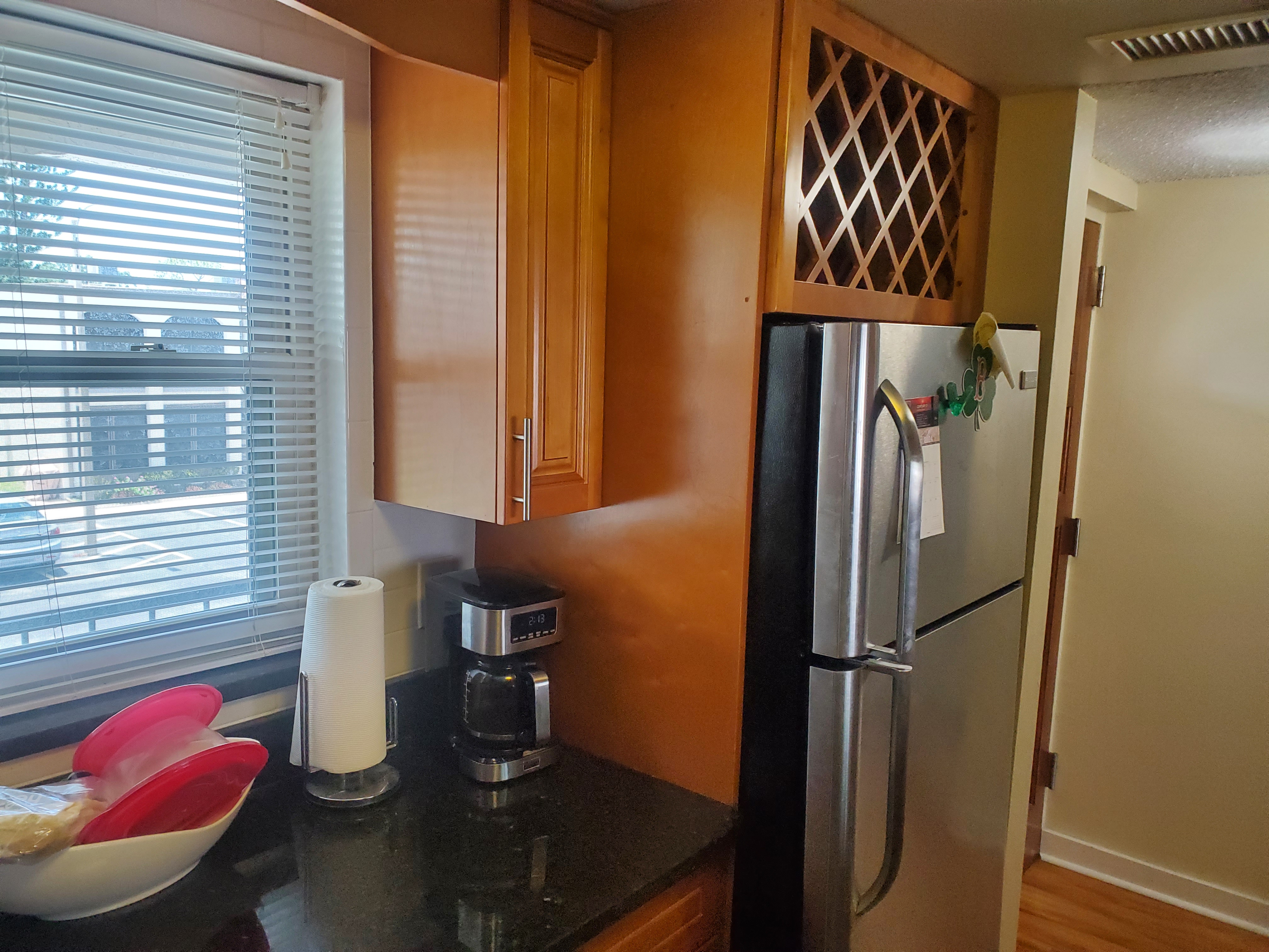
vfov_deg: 53.1
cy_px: 476
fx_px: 953
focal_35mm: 26
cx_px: 634
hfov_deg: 67.3
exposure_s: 1/120
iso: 400
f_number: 2.4
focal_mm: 4.3
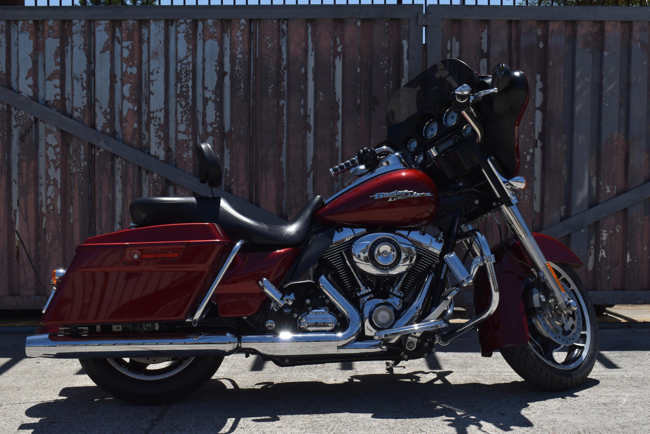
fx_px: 948
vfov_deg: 25.8
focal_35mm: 52
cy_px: 217
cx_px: 325
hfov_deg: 37.8
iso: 100
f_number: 10
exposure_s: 1/400
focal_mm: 35
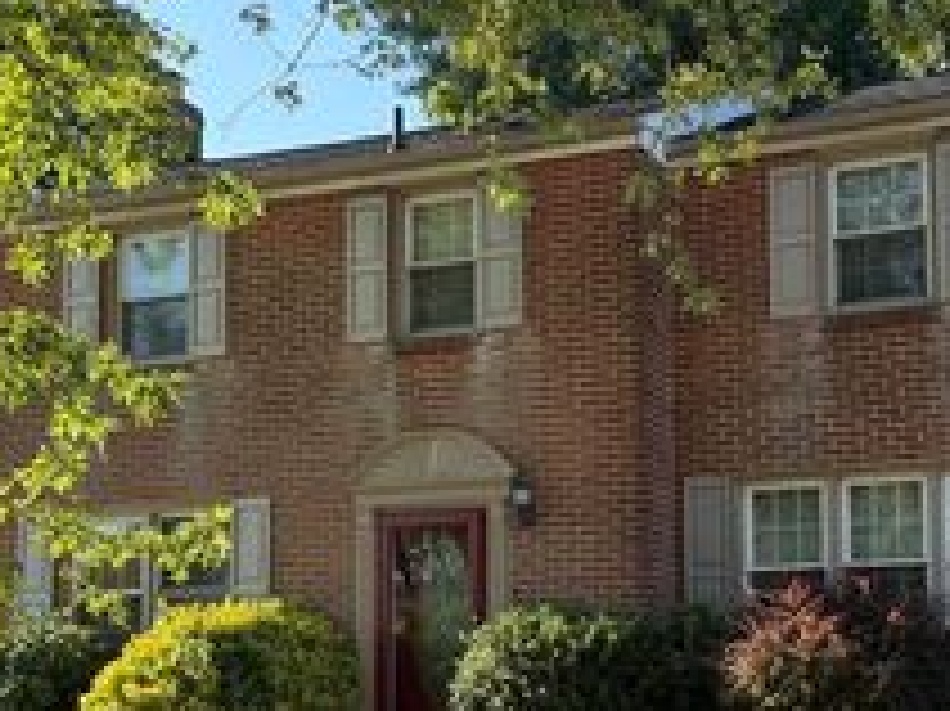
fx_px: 1563
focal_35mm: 57
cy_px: 529
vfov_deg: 25.3
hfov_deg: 33.4
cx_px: 662
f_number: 1.78
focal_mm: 6.76
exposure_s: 1/1139
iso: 100
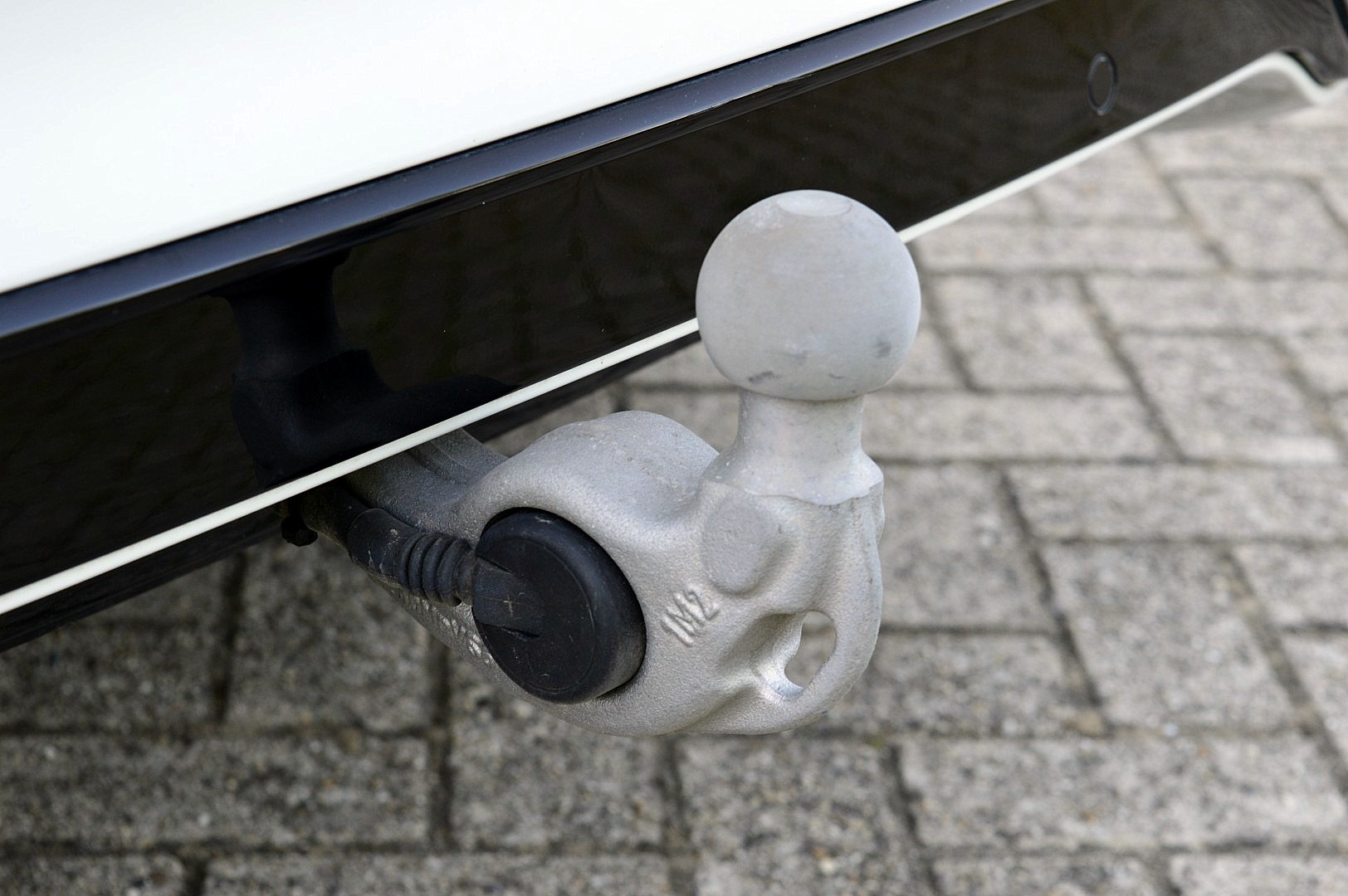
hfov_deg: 24.6
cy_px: 448
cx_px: 674
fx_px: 3087
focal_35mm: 82
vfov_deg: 16.5
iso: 450
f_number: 8
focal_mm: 55
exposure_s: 1/60
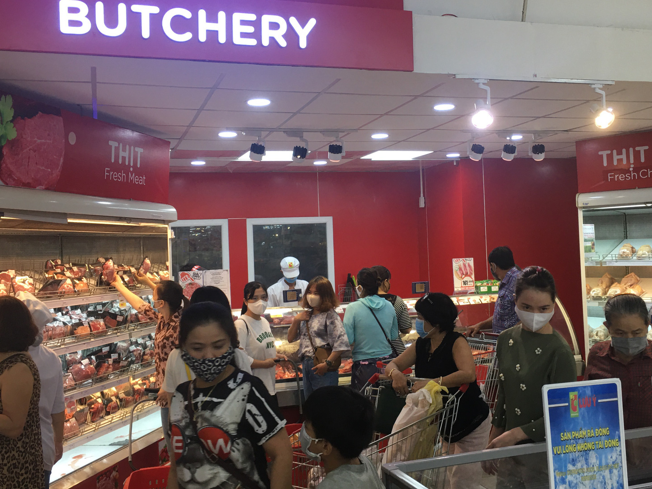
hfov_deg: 46.7
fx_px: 754
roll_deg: +1.7
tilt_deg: +2.3
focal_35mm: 40
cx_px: 368
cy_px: 224
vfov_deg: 35.9
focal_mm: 4.15
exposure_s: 1/33
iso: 25
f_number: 2.2
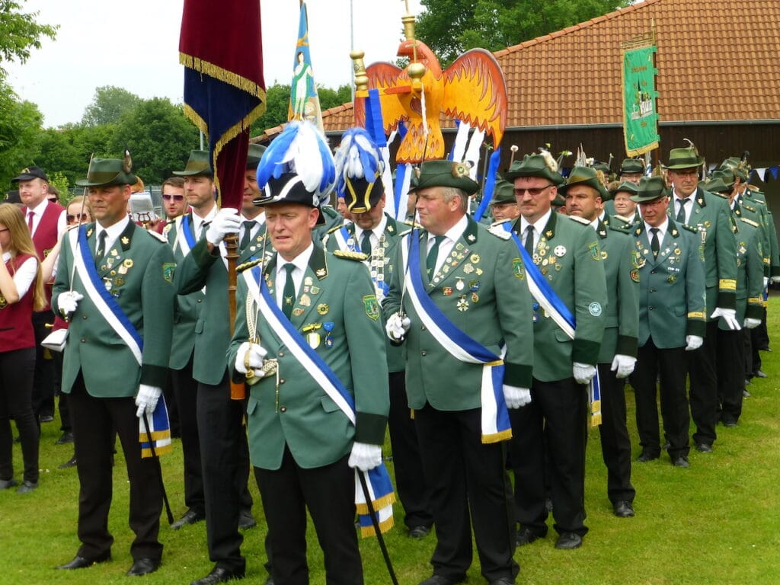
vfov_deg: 18.7
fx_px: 1780
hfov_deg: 24.7
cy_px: 292
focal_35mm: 79
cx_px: 390
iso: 100
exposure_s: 1/160
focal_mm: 13.3
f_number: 5
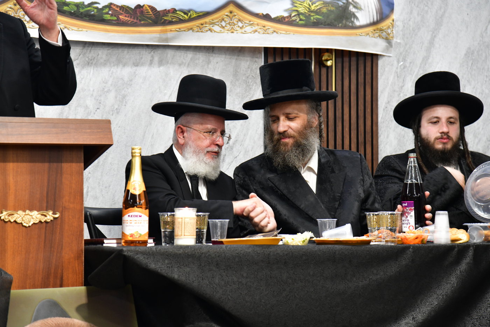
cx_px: 245
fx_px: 1633
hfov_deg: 17.1
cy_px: 164
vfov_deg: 11.4
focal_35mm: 120
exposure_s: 1/100
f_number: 5.6
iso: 2000
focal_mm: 120
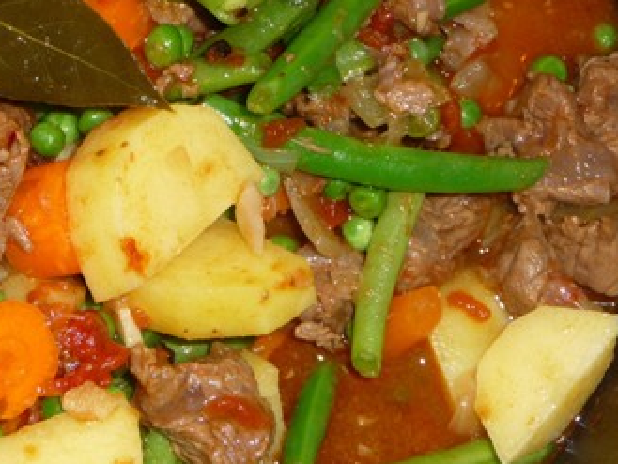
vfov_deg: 13.8
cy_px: 137
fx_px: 1911
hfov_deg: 18.0
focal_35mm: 107
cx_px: 32
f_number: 4.3
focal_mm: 9.3
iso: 100
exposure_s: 1/30
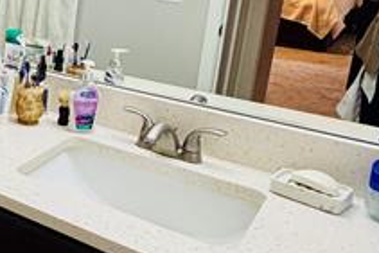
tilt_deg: -10.9
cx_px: -133
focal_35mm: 53
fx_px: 558
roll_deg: -1.3
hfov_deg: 29.1
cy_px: 29
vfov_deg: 24.9
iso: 320
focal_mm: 2.22
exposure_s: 1/120
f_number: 2.2
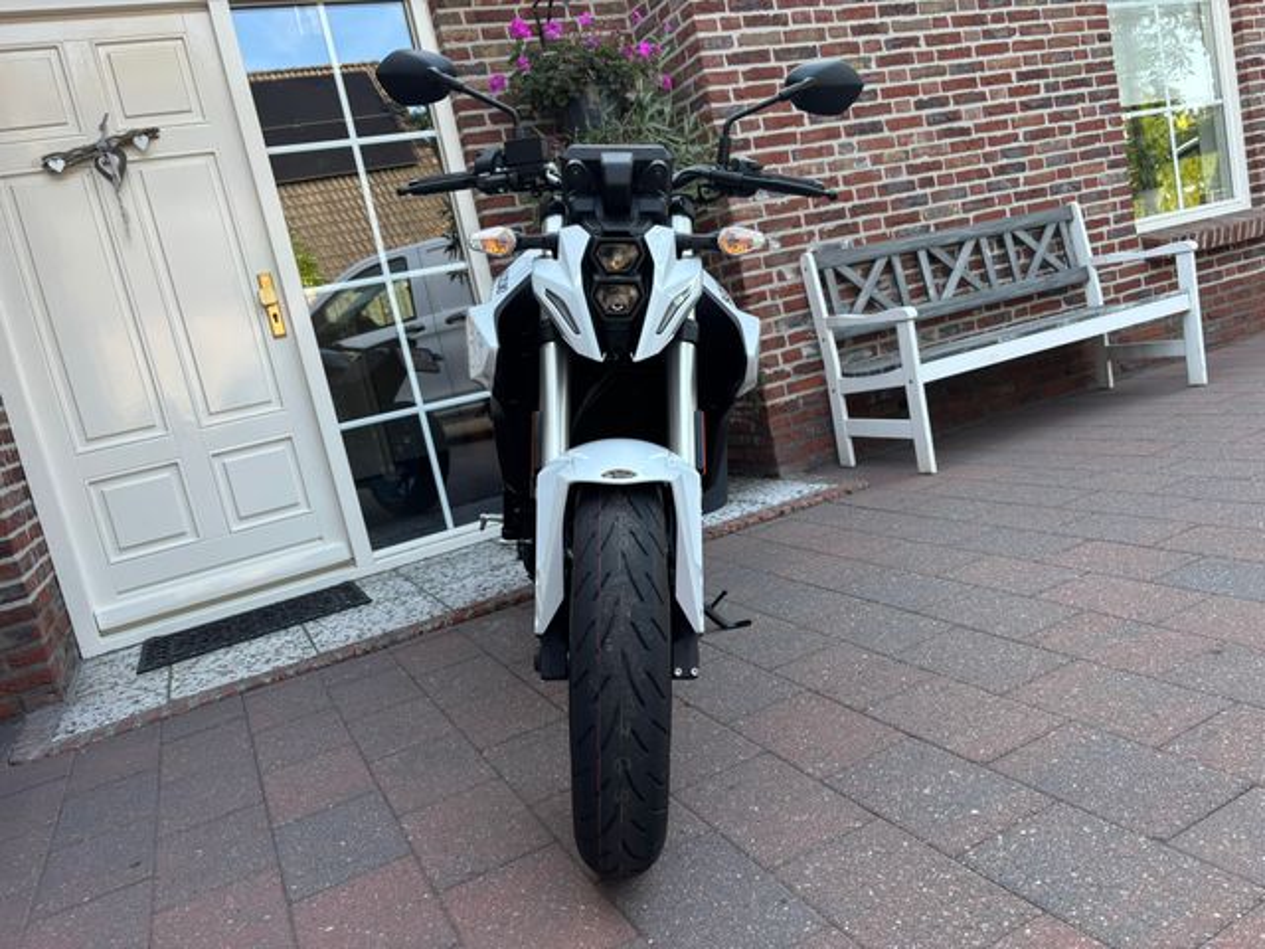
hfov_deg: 67.3
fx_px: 950
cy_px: 474
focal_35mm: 26
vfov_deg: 53.1
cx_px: 632
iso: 40
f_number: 1.6
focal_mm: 5.96
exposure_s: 1/190
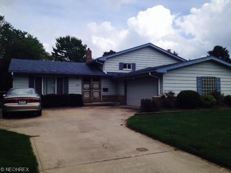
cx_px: 116
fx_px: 234
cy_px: 86
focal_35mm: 35
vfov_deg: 40.7
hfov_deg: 52.6
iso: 50
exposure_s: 1/2123
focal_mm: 4.28
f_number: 2.4
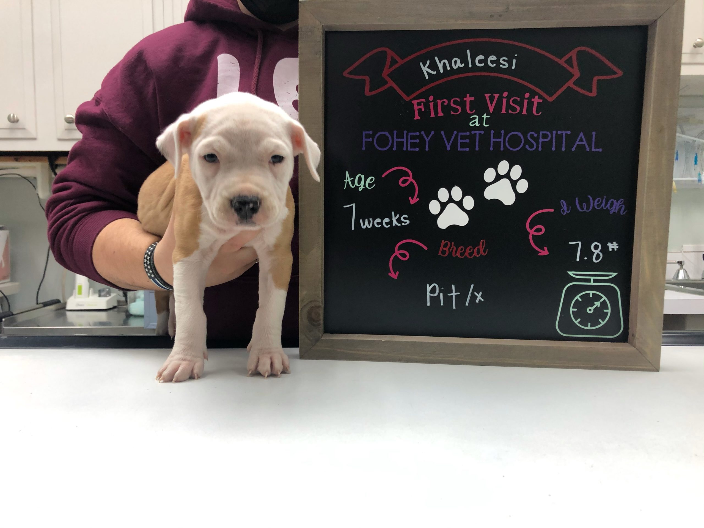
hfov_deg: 63.4
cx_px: 352
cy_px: 264
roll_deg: -0.1
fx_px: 569
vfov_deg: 49.7
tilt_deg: -3.9
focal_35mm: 28
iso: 25
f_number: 1.8
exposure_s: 1/30
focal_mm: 3.99
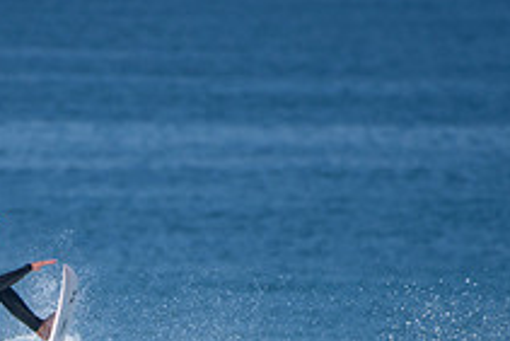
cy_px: 444
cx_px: 56
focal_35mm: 1376
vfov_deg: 1.0
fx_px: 19506
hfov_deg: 1.5
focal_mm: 500
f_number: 5.6
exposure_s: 1/2000
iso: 200
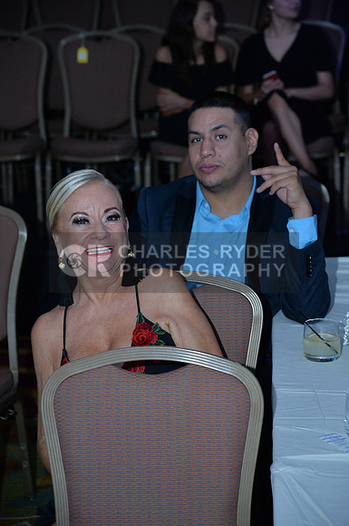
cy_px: 263
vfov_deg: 22.2
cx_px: 174
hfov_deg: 14.8
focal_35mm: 92
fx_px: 1342
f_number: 5.6
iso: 1600
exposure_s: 1/250
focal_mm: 92
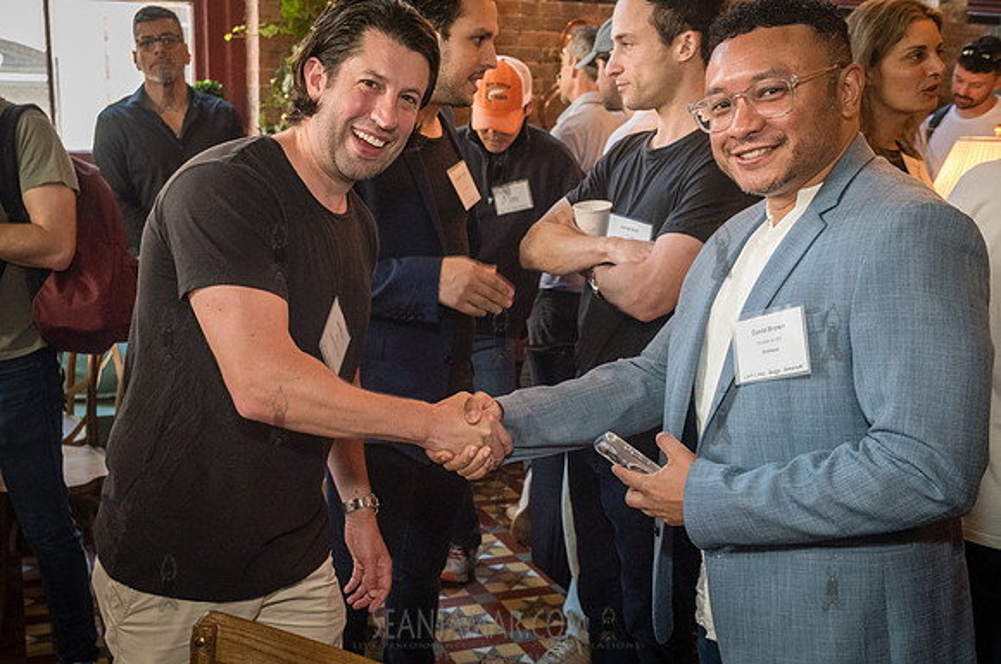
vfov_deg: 33.3
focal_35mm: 40
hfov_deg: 48.5
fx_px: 1108
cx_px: 431
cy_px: 380
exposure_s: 1/200
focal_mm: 35
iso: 4000
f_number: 5.6
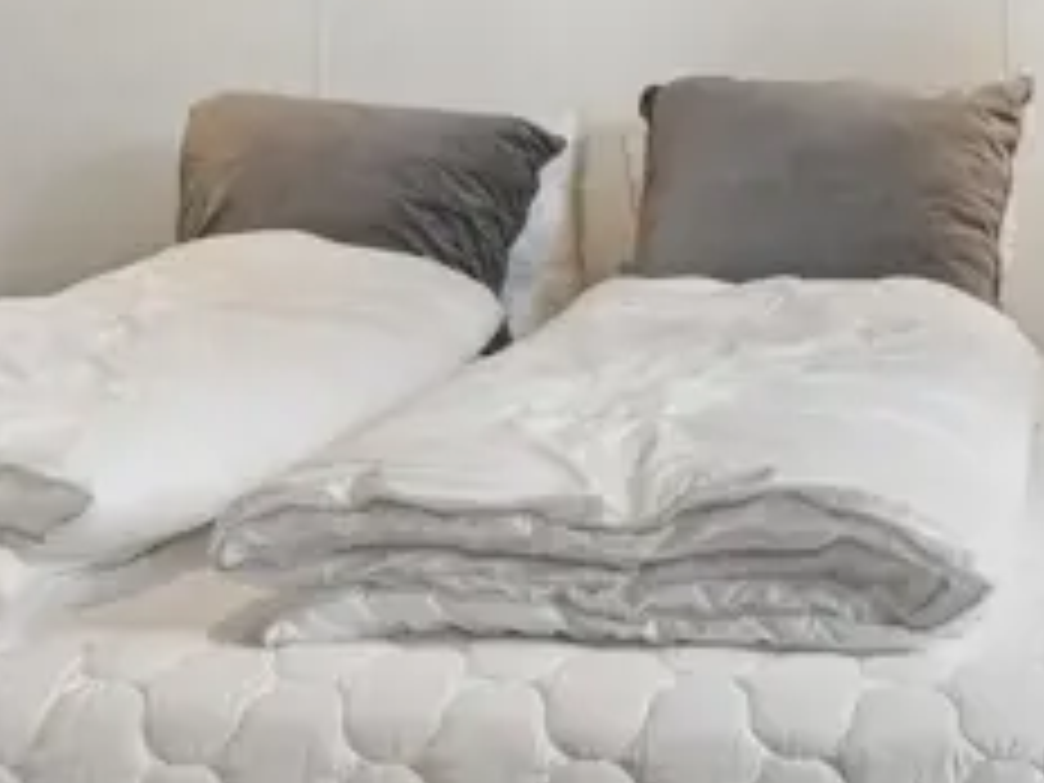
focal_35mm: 73
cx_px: 765
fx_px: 2190
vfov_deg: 19.7
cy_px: 27
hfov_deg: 26.5
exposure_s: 1/6
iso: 100
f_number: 6.3
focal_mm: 19.5
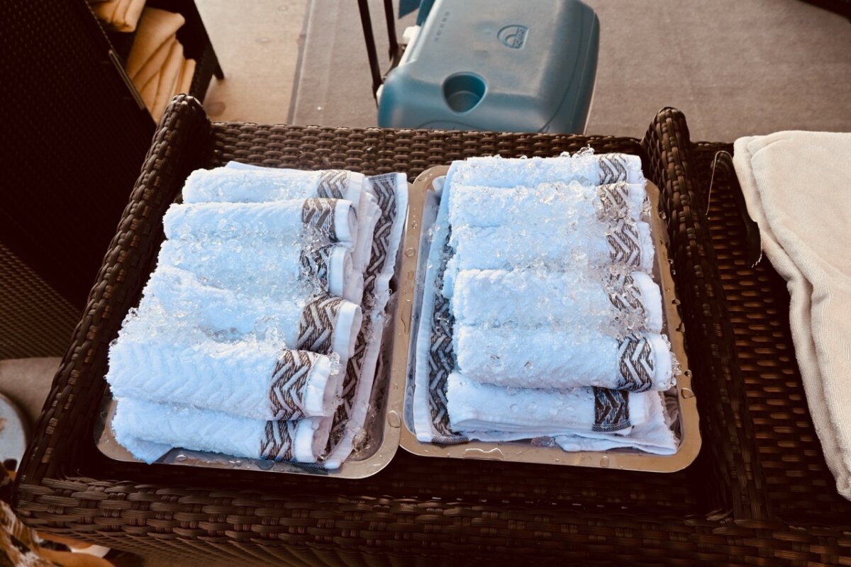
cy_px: 284
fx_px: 567
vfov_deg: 53.1
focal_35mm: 24
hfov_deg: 73.7
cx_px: 426
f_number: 5.6
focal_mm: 16
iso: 100
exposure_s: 1/80
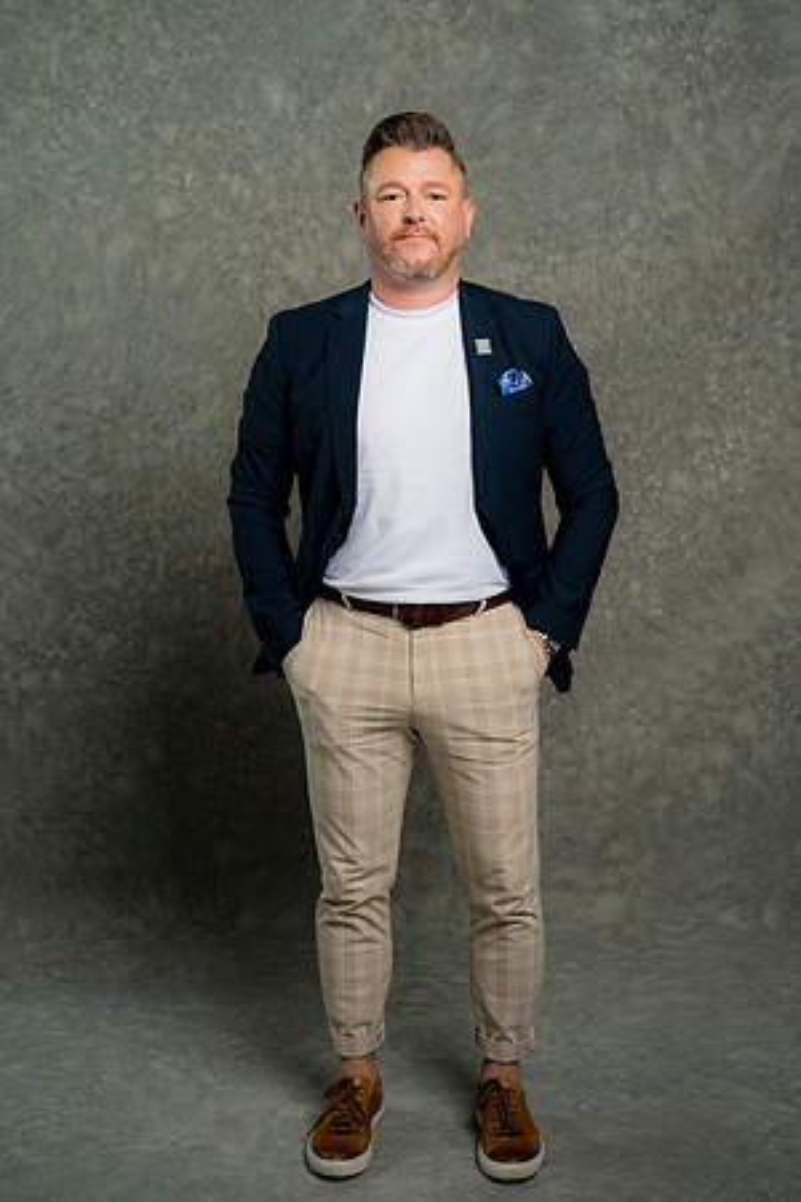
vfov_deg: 36.2
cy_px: 601
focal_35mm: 55
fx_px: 1835
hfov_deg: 24.6
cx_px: 400
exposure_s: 1/160
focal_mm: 55
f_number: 4
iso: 125
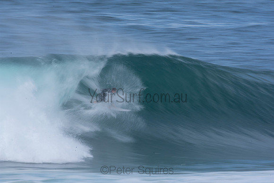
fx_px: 5709
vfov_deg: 1.8
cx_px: 137
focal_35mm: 750
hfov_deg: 2.7
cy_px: 92
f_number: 25
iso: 100
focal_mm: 500
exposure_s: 1/25
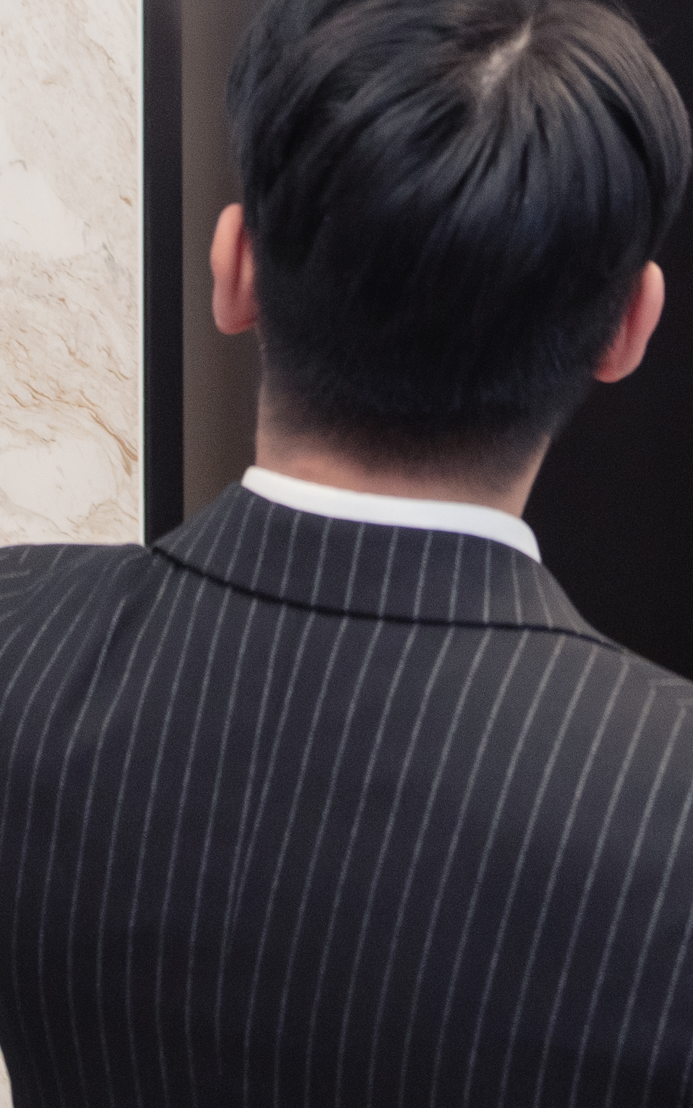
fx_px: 4199
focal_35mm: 139
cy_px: -175
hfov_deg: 9.4
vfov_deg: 14.6
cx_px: 451
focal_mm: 35
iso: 1100
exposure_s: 1/100
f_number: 3.5
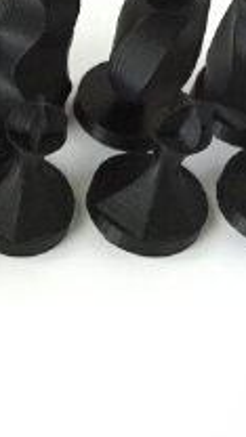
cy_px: 155
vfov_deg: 26.1
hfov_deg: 13.5
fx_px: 939
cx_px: -188
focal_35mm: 81
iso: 125
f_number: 2.2
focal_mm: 4.15
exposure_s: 1/10
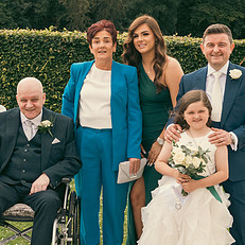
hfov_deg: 15.6
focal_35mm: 111
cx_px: 63
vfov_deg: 15.7
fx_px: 889
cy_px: 121
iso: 320
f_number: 6.3
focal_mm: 52
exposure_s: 1/200
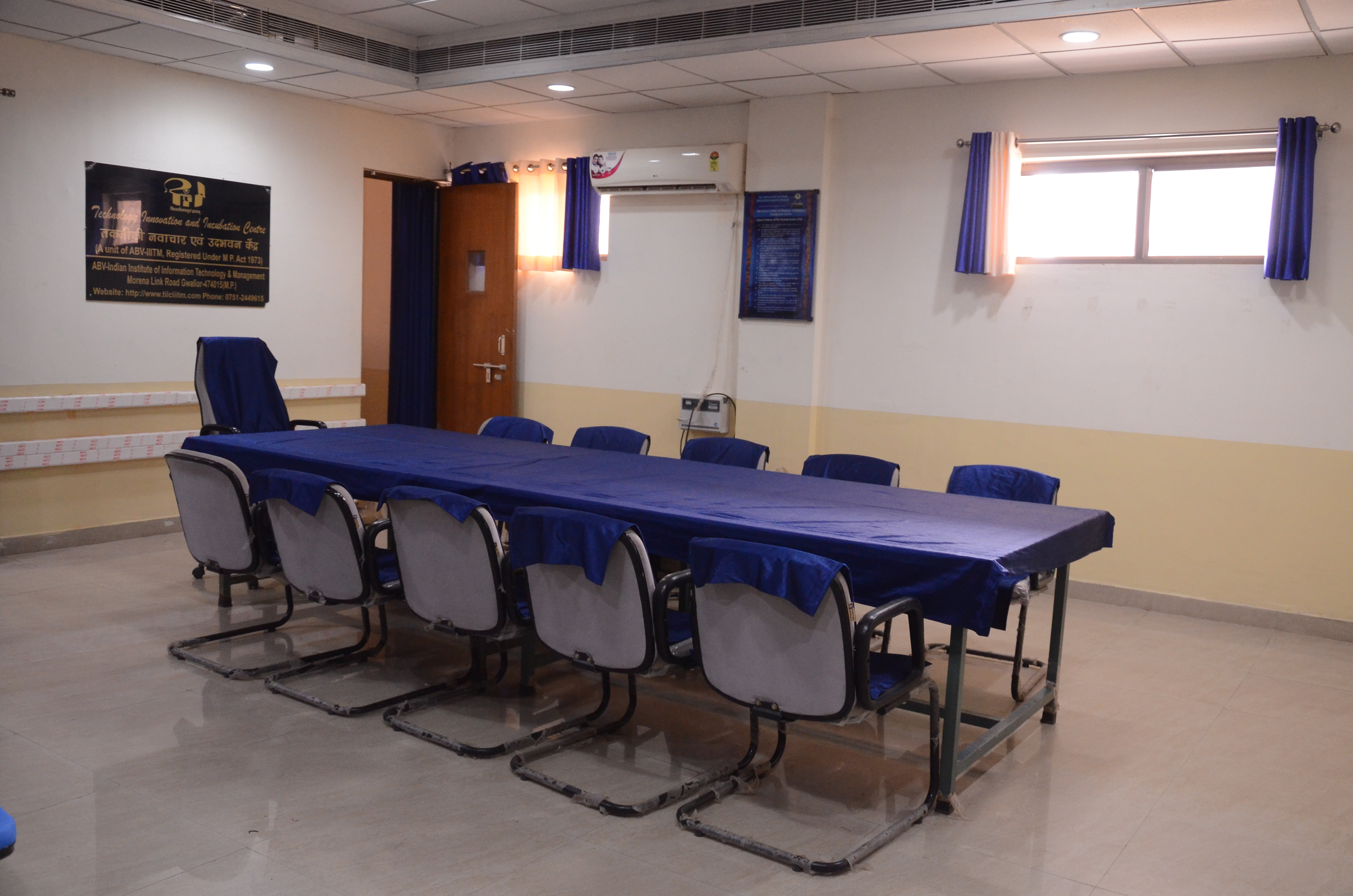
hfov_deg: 59.6
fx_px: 1181
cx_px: 676
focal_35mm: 32
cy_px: 448
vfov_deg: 41.5
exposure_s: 1/60
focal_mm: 21
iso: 2000
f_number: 5
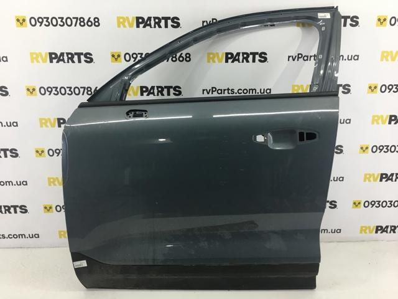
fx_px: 333
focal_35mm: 29
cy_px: 150
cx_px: 199
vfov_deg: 48.2
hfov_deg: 61.7
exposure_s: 1/33
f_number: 2.2
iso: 25
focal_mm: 4.15
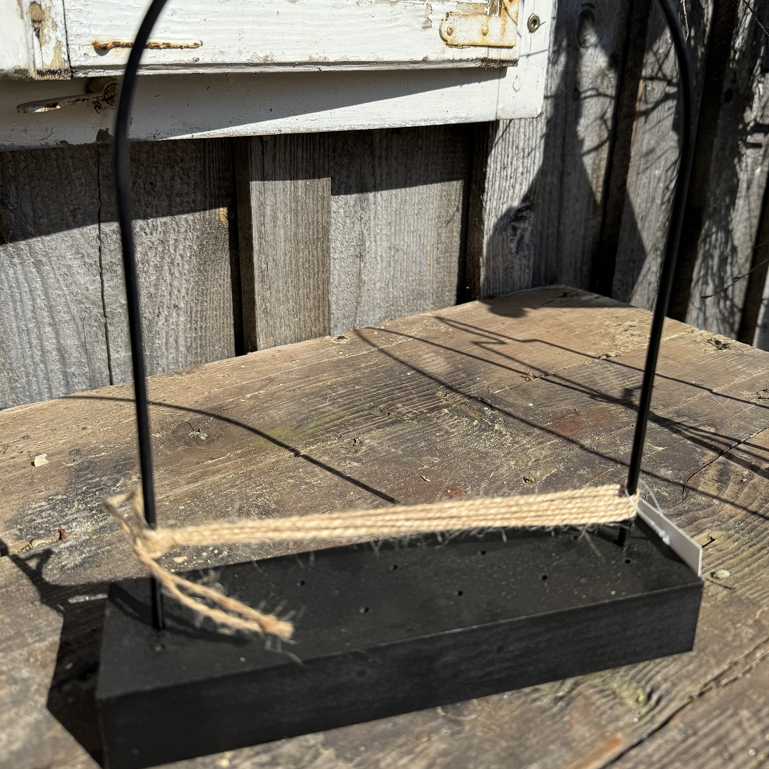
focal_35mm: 29
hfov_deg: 55.6
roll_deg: -2.4
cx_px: 379
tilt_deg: -20.0
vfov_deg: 55.1
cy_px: 299
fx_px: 729
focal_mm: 6.76
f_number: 1.78
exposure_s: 1/5814
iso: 80
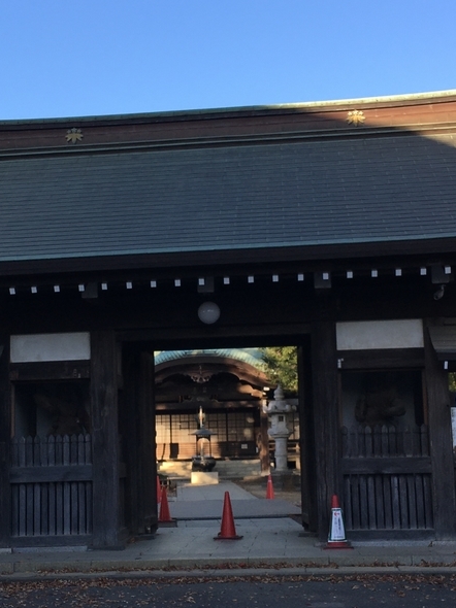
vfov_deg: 32.7
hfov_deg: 24.7
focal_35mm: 59
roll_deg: +3.2
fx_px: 1037
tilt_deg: +1.2
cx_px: 177
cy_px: 332
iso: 25
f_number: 2.2
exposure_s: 1/394
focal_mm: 4.15
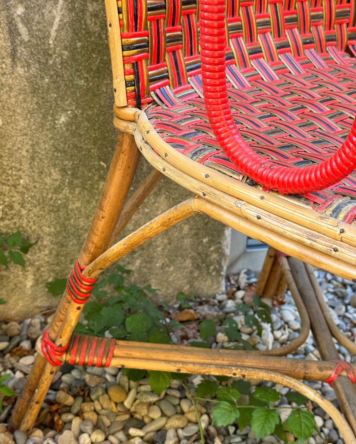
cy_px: 233
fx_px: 671
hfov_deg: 29.7
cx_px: 181
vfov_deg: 36.6
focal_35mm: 51
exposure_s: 1/112
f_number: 1.78
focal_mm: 6.76
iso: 100
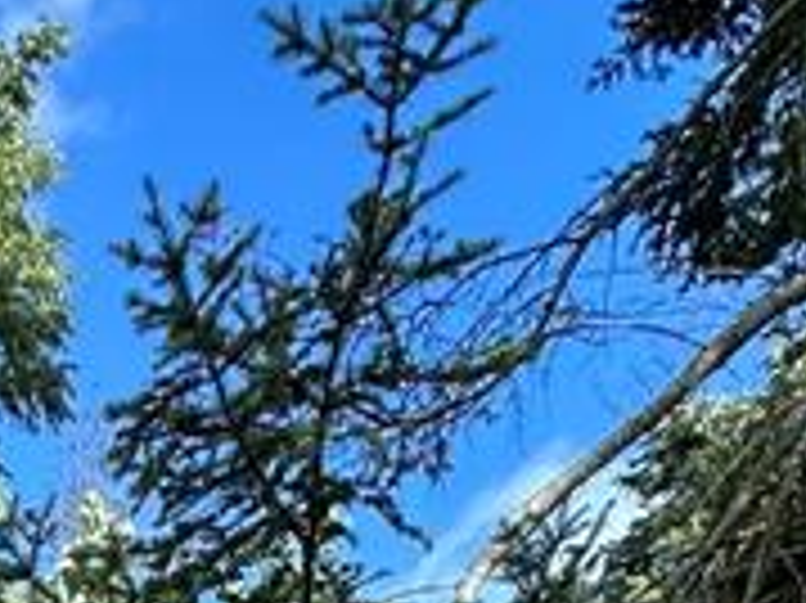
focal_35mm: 80
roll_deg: -0.4
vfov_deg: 12.5
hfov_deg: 21.3
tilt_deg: +2.2
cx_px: -338
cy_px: 1606
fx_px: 1861
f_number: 2.2
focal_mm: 2.22
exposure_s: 1/292
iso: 40
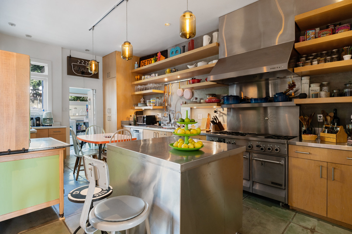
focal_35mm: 18
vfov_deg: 65.9
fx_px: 181
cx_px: 176
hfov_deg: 88.5
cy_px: 117
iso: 400
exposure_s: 1/5
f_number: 11
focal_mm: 18.5
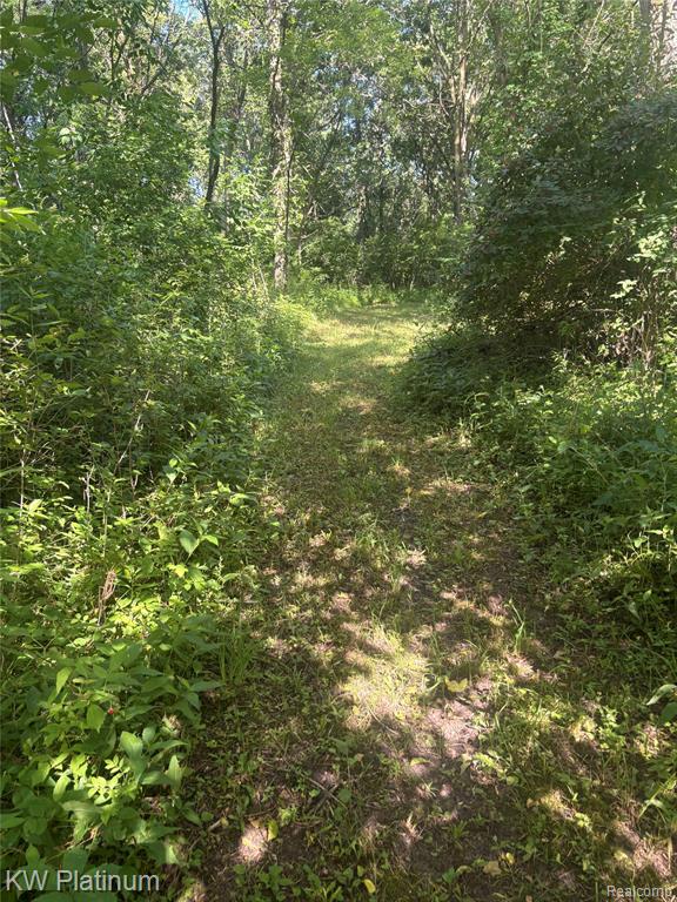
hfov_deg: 53.1
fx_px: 678
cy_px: 451
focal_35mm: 26
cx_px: 338
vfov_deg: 67.3
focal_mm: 5.96
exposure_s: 1/122
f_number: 1.6
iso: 50
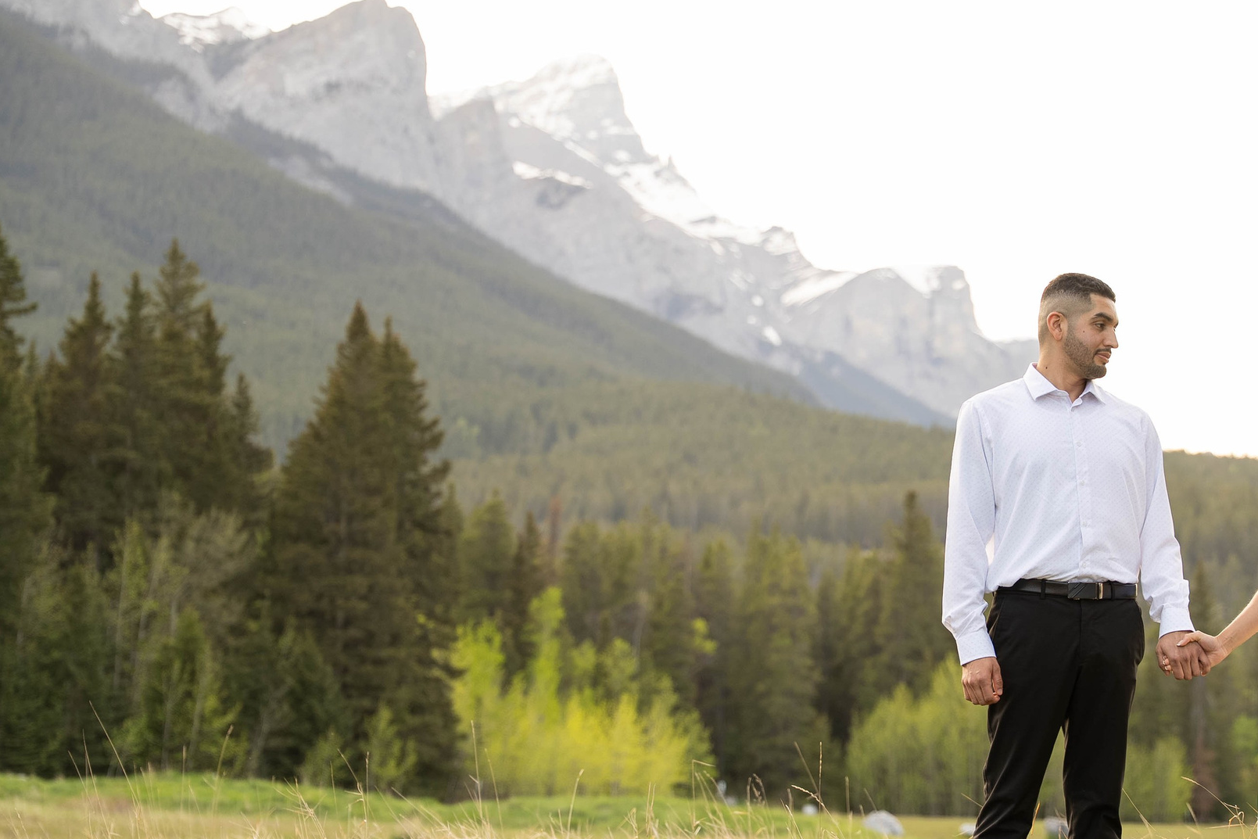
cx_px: 951
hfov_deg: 18.5
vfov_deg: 12.4
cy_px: 553
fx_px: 3844
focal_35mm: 110
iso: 100
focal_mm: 66.4
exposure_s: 1/320
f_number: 2.8
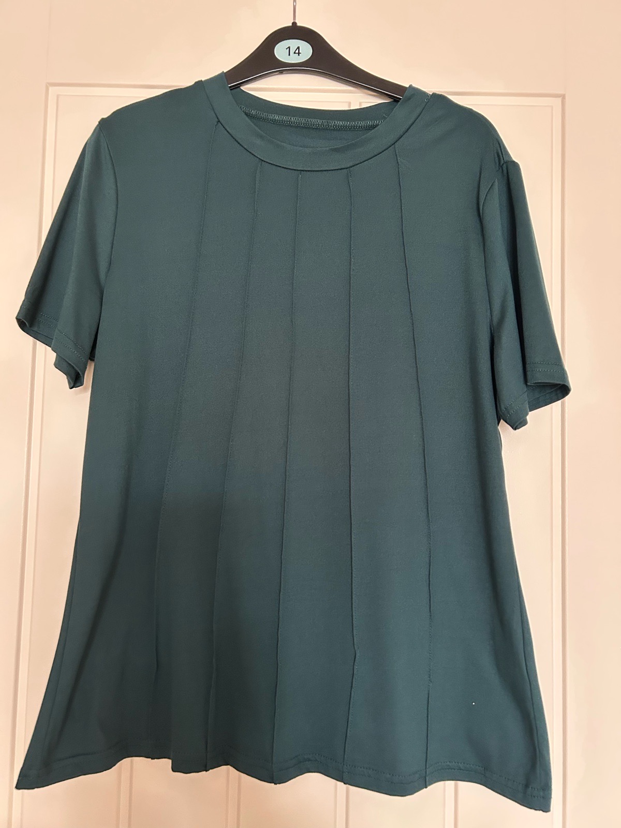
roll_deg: -1.3
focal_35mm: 26
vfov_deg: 67.3
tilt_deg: +3.2
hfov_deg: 53.1
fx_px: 622
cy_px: 414
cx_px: 310
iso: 500
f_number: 1.5
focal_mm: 5.7
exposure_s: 1/40
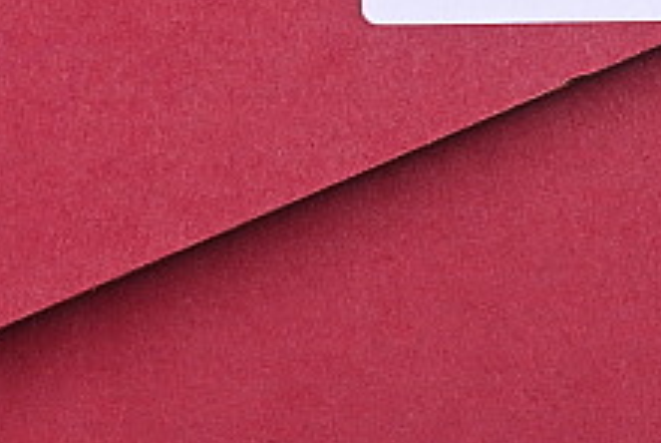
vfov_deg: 3.8
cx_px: 42
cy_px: 135
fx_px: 6729
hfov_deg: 5.6
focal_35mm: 366
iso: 160
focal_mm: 50
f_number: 8
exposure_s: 1/80
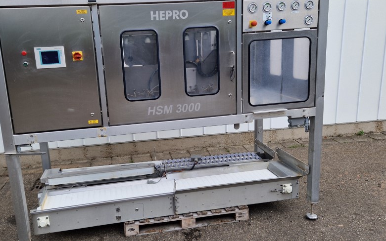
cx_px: 166
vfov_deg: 39.4
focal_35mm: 32
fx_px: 337
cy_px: 112
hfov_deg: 59.4
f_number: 1.8
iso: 50
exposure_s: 1/850
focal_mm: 5.4
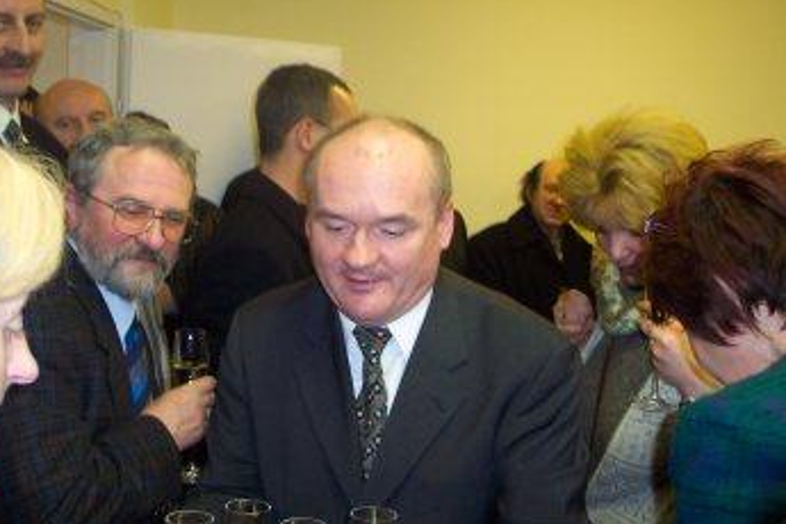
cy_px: 253
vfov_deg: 30.5
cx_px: 349
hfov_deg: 44.4
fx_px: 961
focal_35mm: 44
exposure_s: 1/30
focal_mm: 8
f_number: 2.8
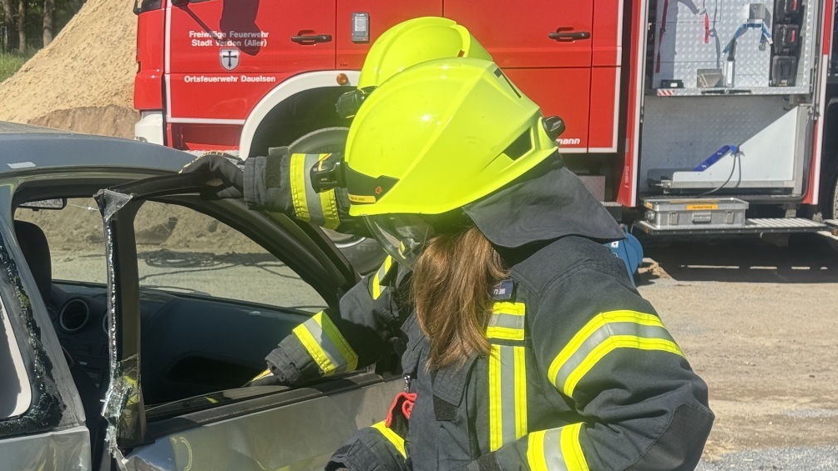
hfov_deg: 28.1
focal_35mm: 75
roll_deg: +0.2
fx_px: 1667
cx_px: 292
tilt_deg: -12.7
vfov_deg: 15.9
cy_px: 428
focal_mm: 6.76
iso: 64
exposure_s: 1/2833
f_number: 1.78
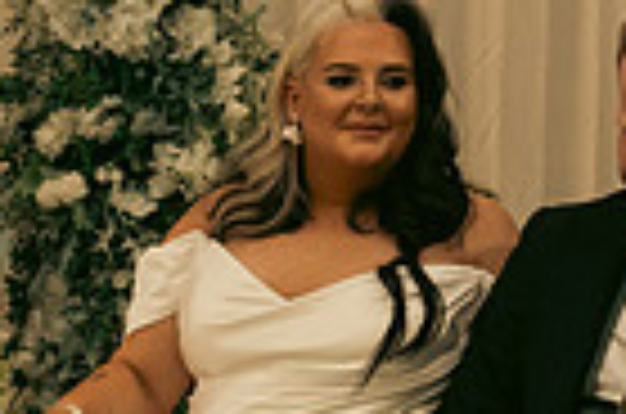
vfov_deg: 10.1
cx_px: -162
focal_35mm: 134
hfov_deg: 14.7
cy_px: 403
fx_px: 2325
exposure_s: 1/160
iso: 2500
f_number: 3.5
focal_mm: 32
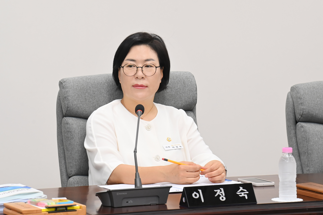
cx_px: 154
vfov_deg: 10.6
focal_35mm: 129
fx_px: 1157
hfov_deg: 15.9
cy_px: 111
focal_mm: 120
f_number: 6.3
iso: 3200
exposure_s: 1/250
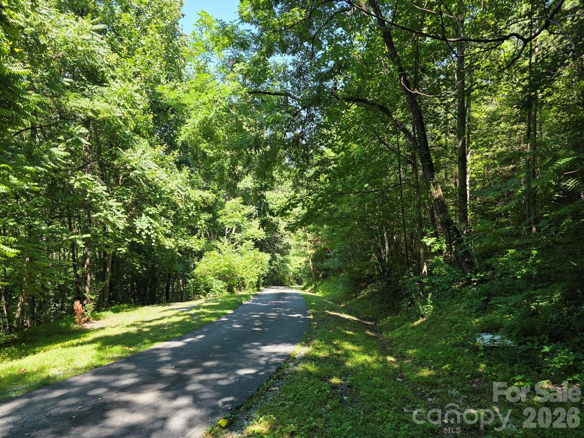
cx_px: 292
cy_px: 219
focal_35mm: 23
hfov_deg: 73.9
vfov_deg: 58.9
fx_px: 388
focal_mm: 6.3
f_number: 1.7
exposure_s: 1/359
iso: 50
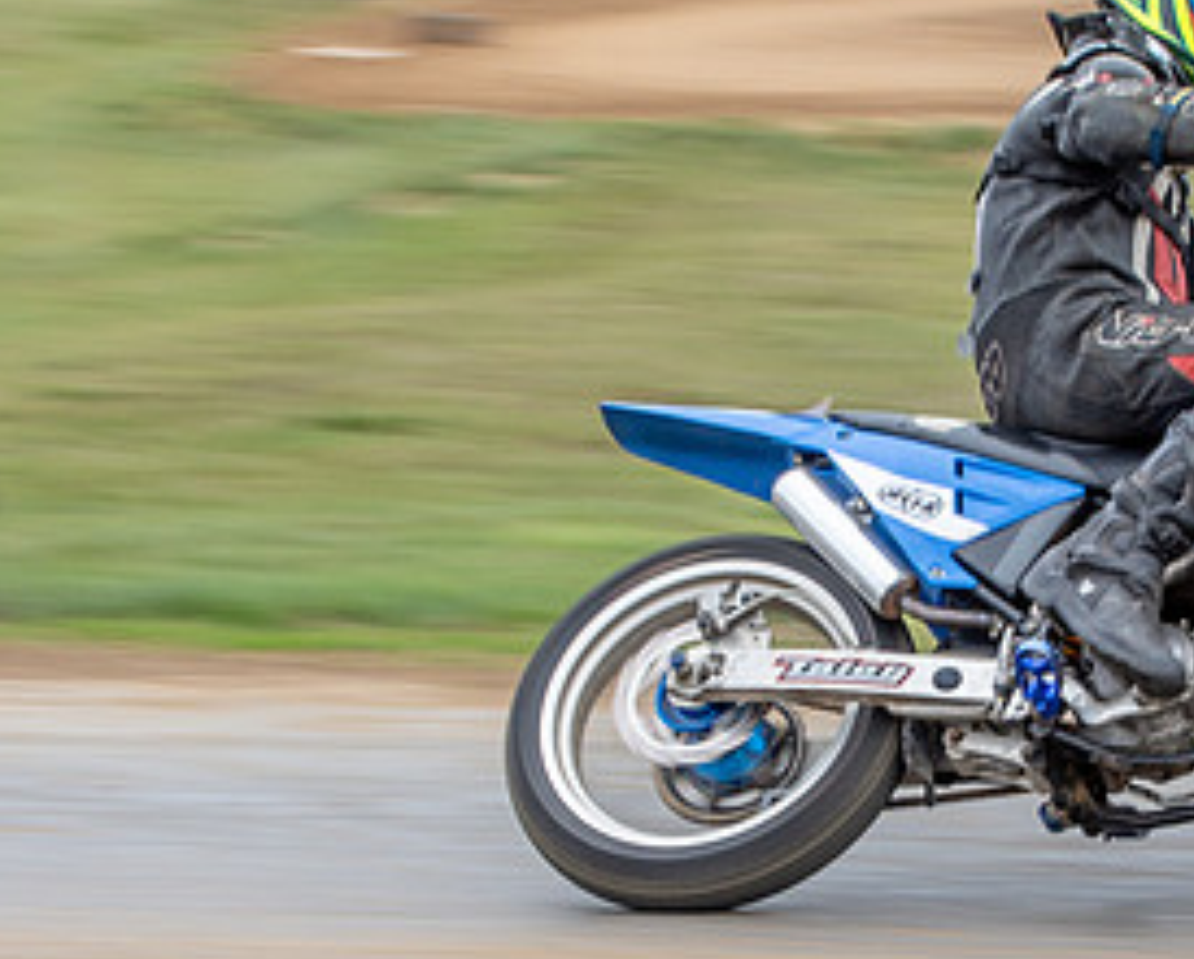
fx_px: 10687
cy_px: 564
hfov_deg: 6.4
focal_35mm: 302
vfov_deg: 5.1
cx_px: 837
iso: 100
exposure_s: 1/125
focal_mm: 56
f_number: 8
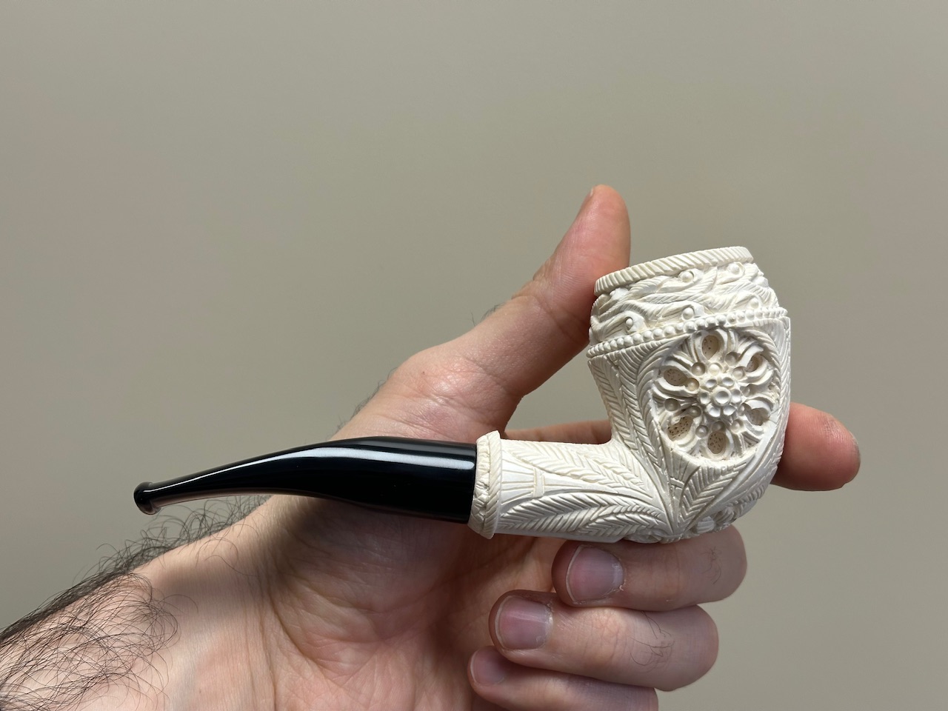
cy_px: 356
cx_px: 474
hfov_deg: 39.7
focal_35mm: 48
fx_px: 1315
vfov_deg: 30.3
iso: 80
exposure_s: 1/121
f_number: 1.78
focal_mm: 6.86
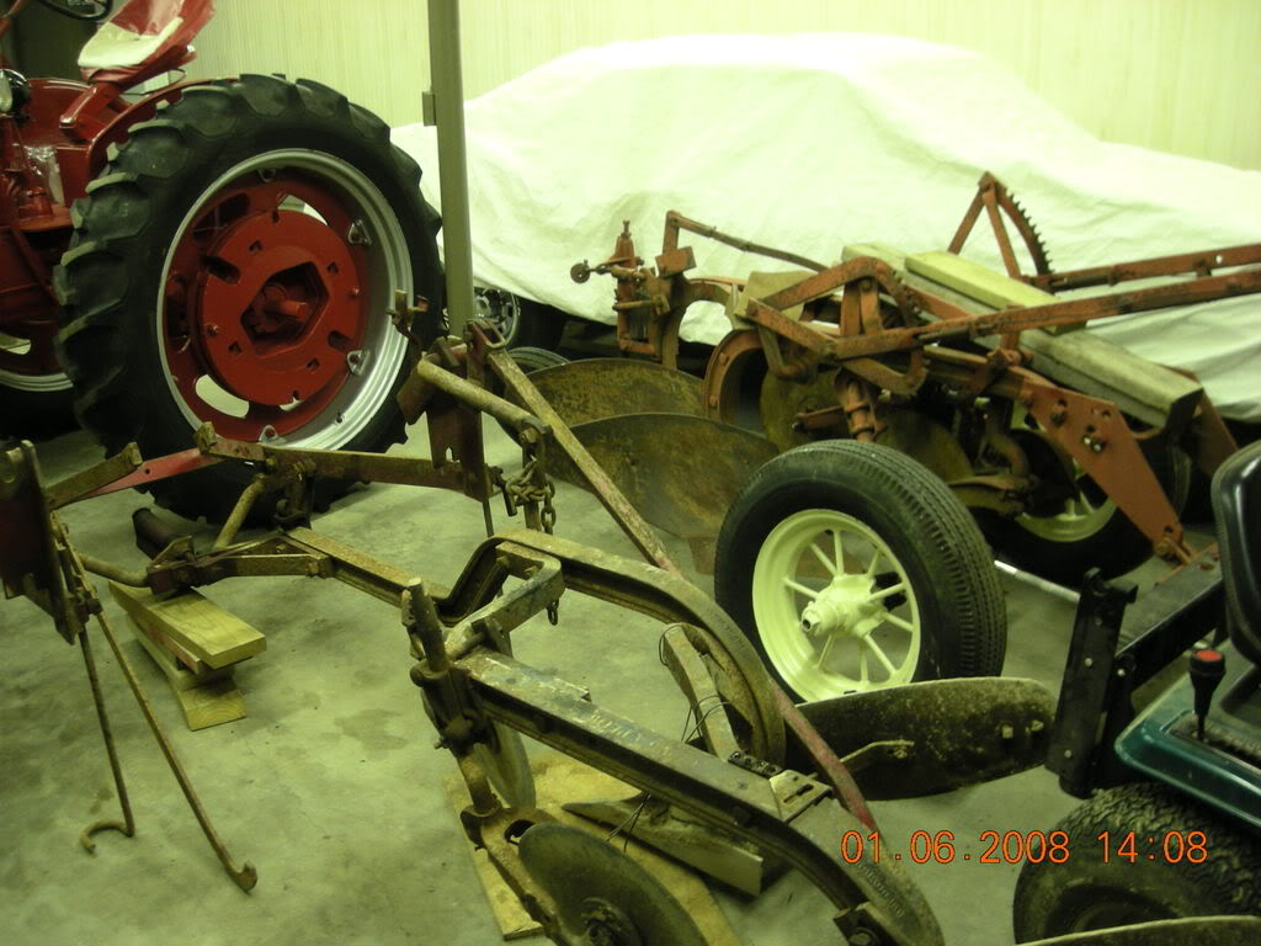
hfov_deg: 52.6
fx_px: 1275
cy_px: 473
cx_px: 630
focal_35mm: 35
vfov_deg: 40.7
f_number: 2.8
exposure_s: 1/8
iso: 142
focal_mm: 5.7
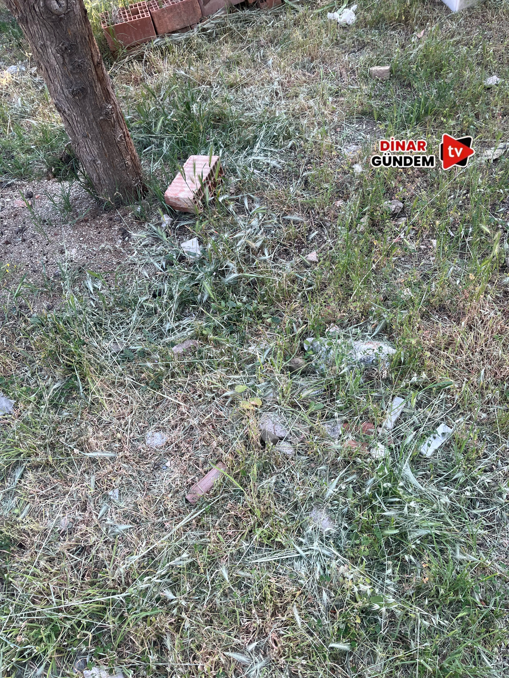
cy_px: 339
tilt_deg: -54.5
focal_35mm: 26
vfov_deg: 67.3
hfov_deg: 53.1
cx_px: 254
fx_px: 510
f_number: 1.6
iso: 32
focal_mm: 5.1
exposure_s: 1/135
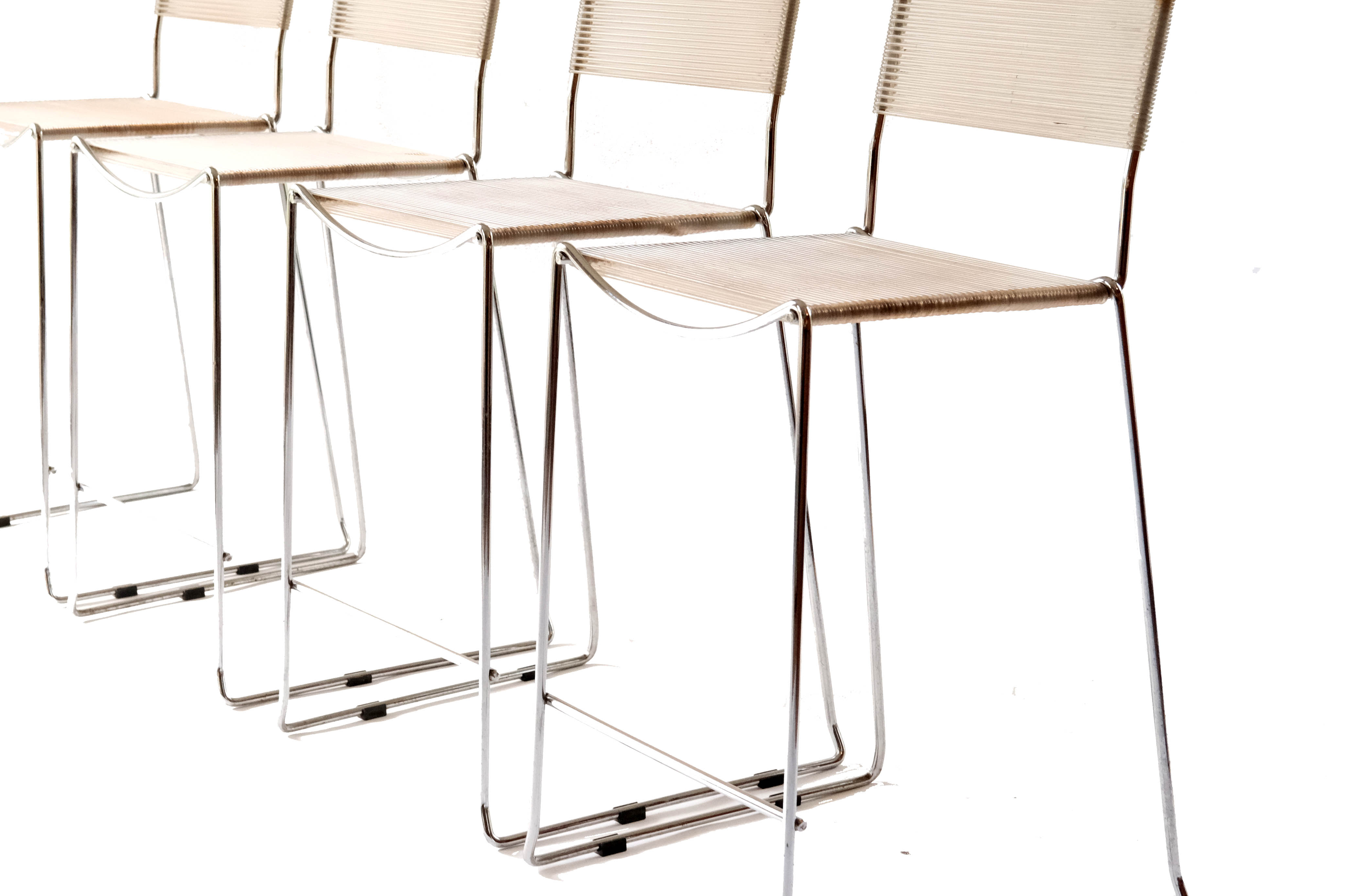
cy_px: 448
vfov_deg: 17.7
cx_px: 488
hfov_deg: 26.2
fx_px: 2876
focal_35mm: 77
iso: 4000
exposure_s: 1/125
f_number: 5.6
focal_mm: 35
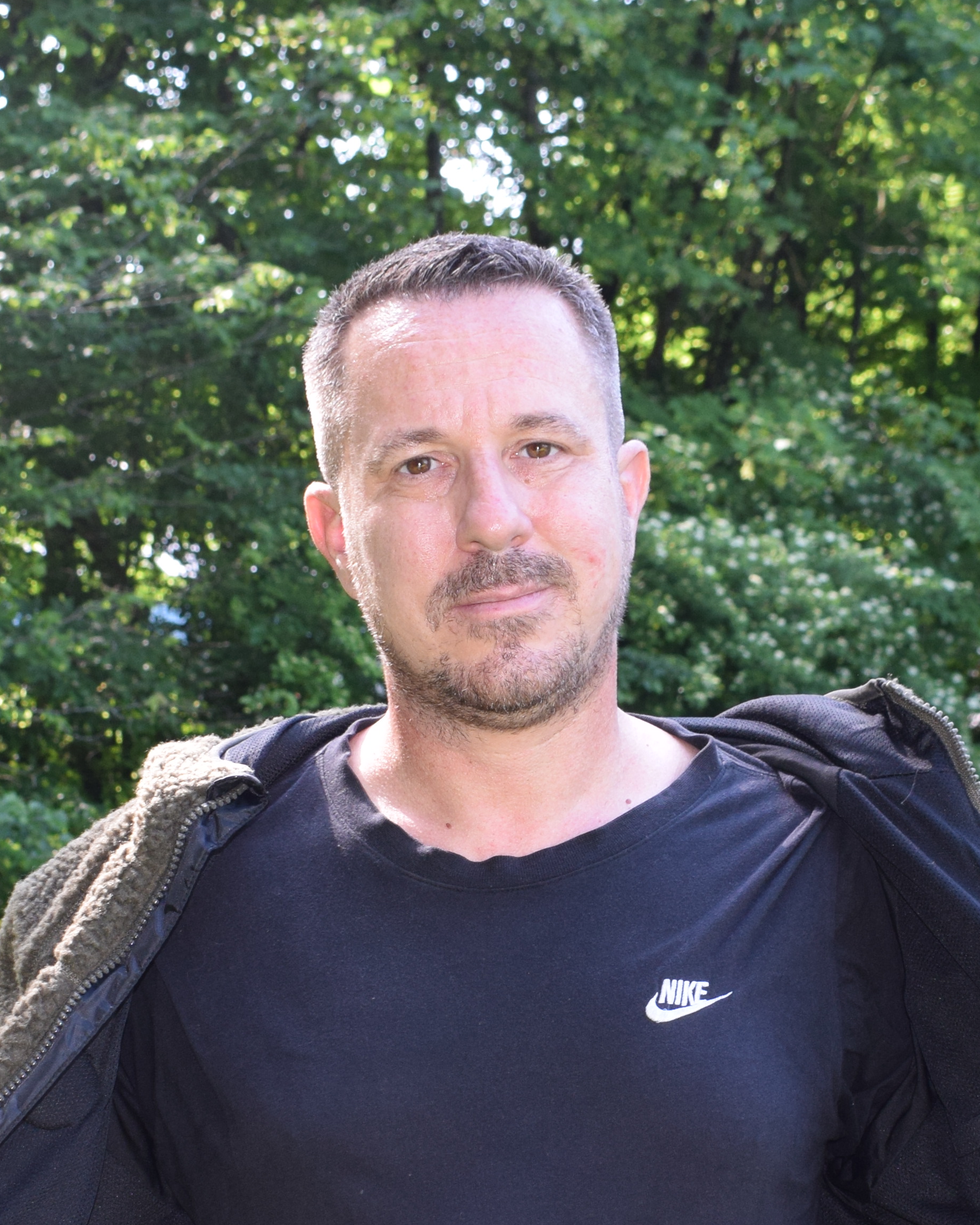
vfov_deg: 21.4
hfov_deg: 17.5
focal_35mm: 88
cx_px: 485
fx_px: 3191
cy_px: 1020
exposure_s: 1/125
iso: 450
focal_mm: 24
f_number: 5.6
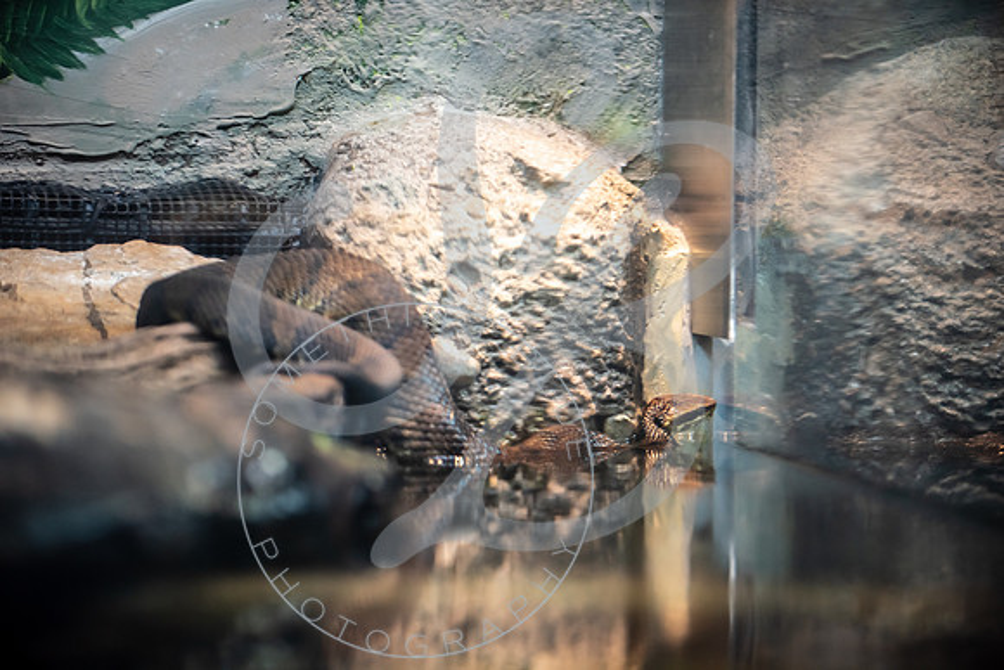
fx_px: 3487
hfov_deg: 16.4
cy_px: 335
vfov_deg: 11.0
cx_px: 502
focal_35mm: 125
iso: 1000
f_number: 2.8
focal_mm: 125
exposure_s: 1/200
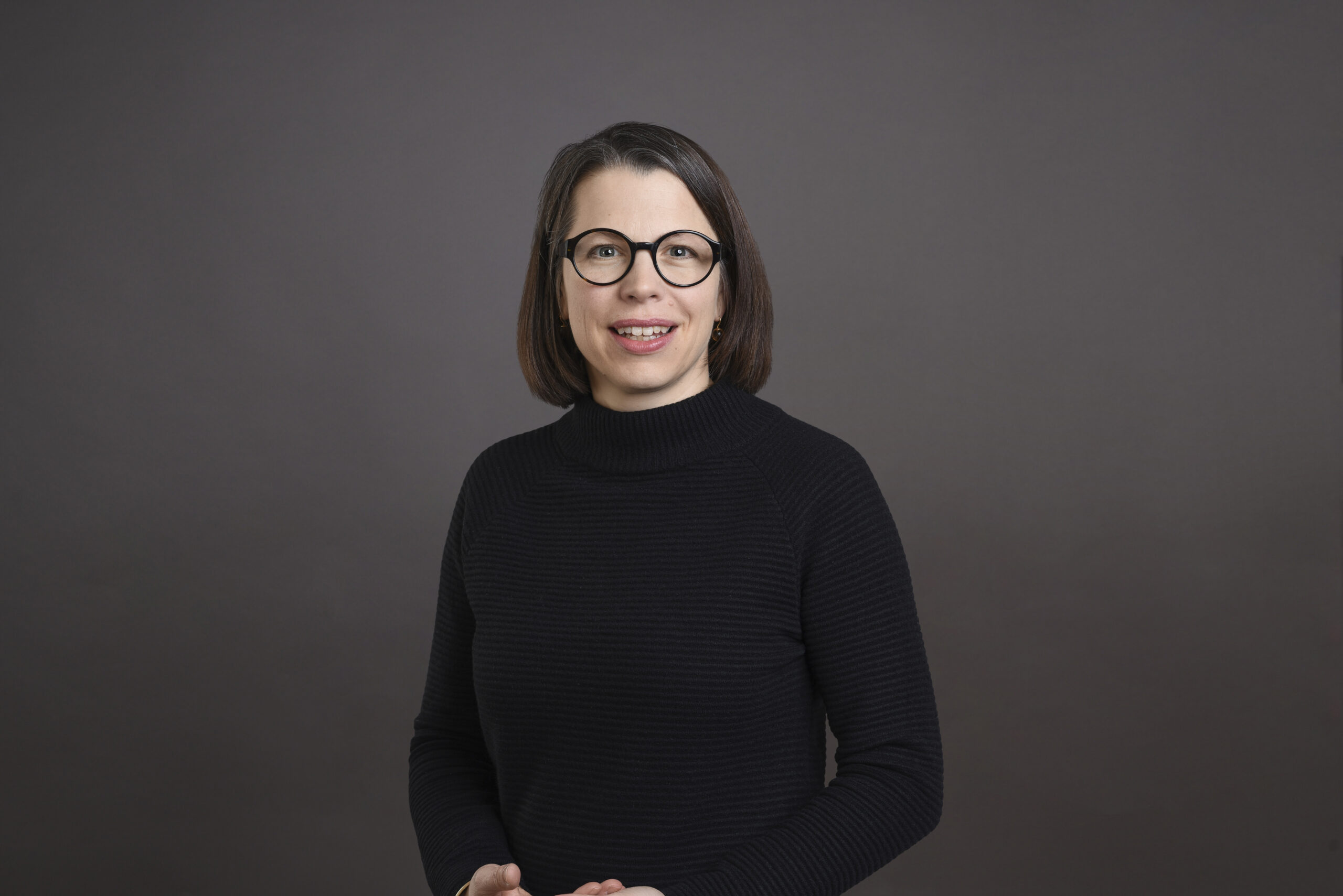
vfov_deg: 32.7
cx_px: 672
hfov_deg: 47.4
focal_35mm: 41
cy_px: 448
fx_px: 1530
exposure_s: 1/160
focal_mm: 41
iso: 100
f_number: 8
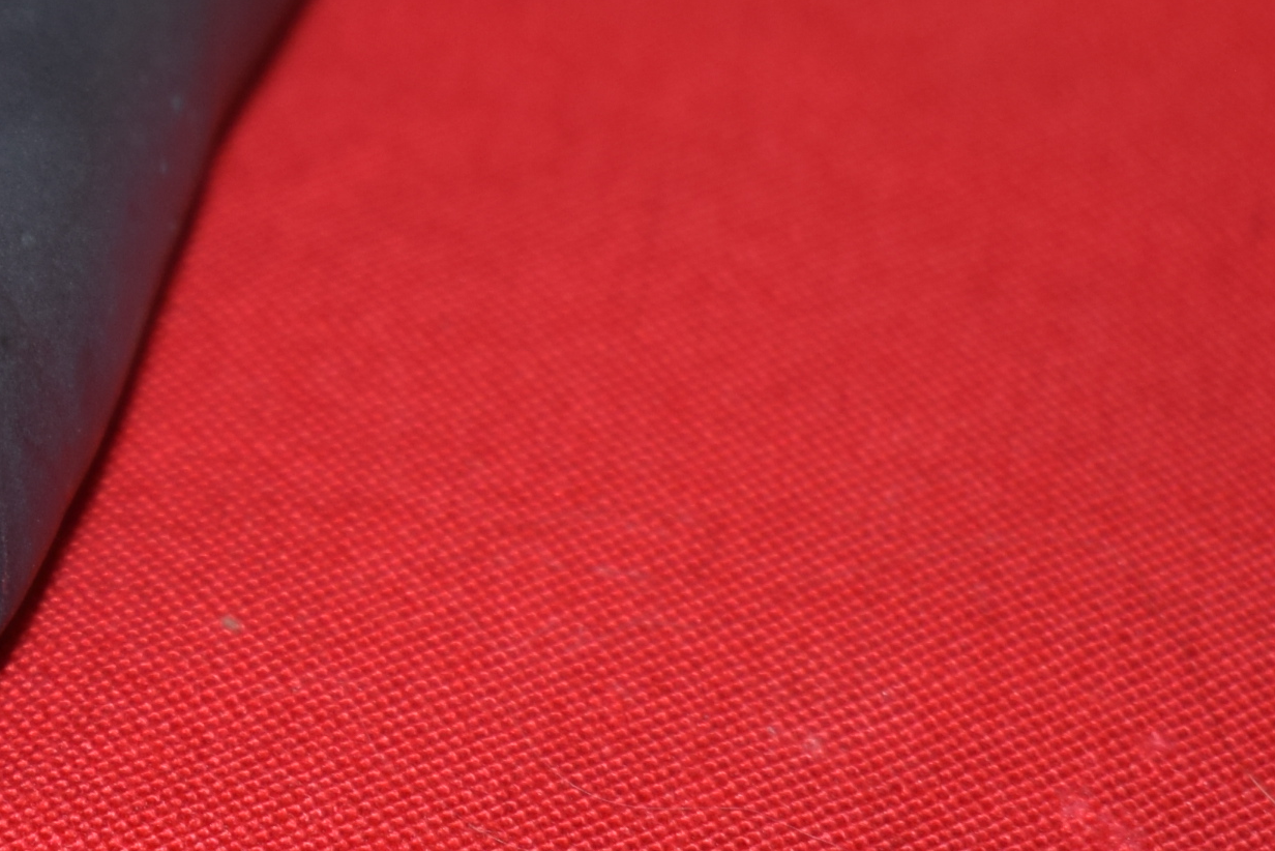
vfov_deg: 7.0
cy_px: 305
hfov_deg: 10.2
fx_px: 6978
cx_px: -333
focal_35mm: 197
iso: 160
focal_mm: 36
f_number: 5
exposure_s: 1/25
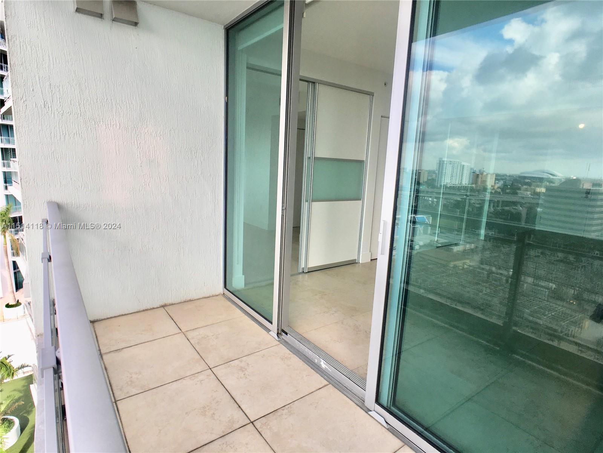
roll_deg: -2.9
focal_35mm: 29
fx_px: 505
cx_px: 302
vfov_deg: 48.2
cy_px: 226
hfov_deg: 61.7
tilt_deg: -10.2
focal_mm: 4.15
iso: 25
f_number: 2.2
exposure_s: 1/303
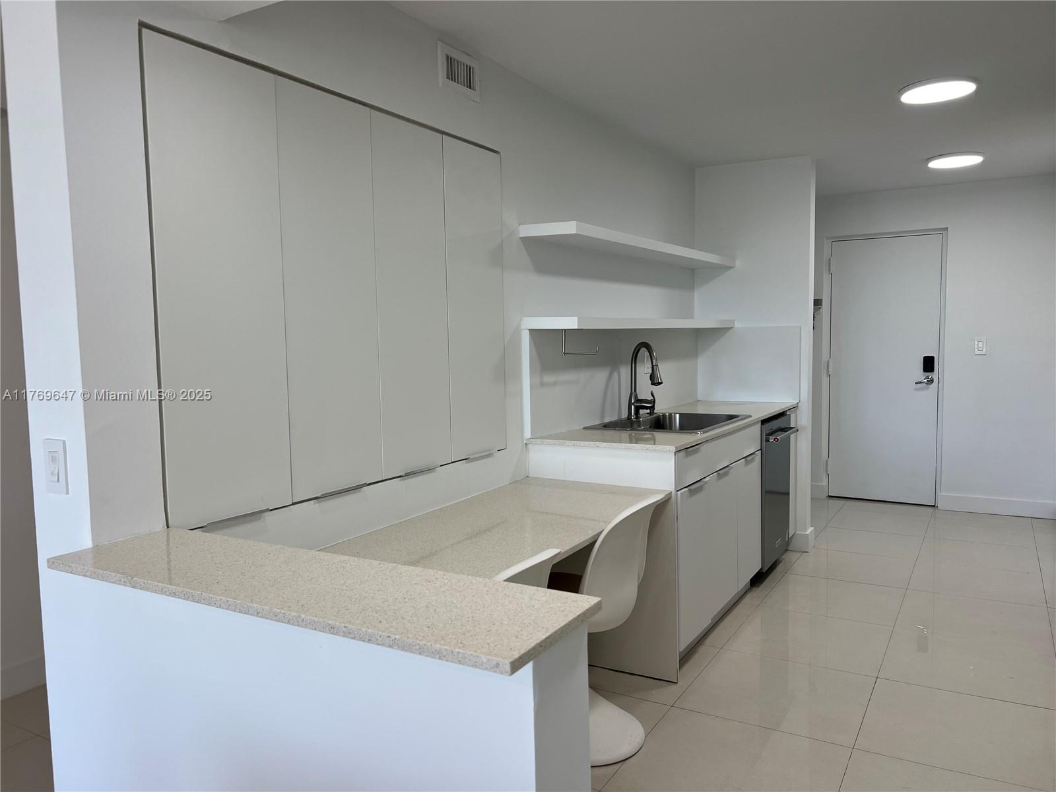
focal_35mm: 26
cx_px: 528
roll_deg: +1.2
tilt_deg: -4.8
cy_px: 396
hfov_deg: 67.3
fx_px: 793
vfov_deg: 53.1
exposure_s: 1/133
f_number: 1.5
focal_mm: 5.7
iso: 40
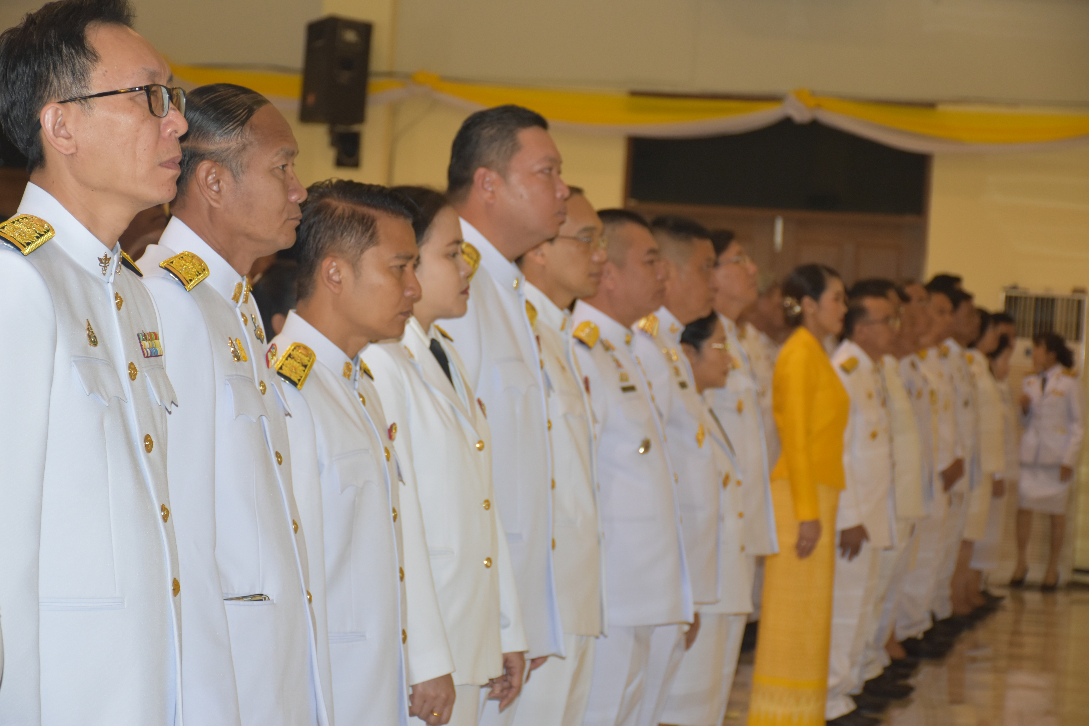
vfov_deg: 13.0
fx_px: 3176
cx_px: 544
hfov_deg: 19.5
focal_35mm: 105
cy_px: 363
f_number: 5
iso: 1000
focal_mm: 70
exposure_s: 1/60
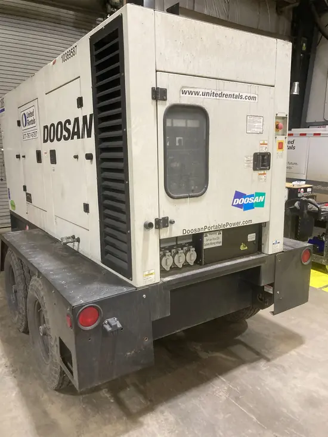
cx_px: 164
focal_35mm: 28
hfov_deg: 49.8
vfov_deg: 63.4
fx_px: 354
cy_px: 218
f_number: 1.8
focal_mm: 3.99
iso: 250
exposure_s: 1/60
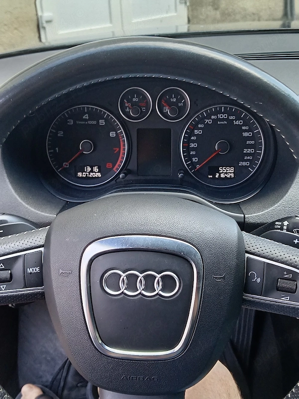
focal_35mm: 41
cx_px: 150
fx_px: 473
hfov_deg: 35.1
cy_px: 200
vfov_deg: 45.8
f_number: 1.8
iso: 592
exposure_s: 1/100
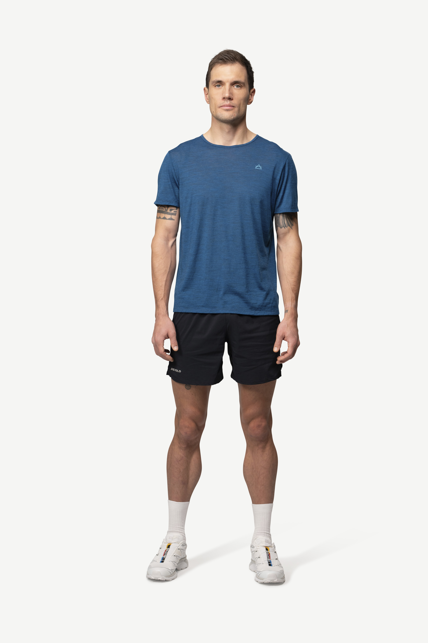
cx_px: 214
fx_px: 1248
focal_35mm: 70
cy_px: 322
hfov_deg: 19.5
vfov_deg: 28.8
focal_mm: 70
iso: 500
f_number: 5
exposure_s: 1/80
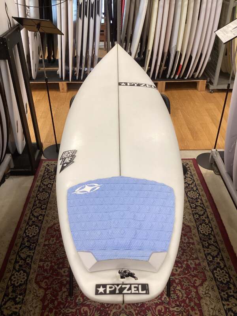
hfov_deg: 45.4
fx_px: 283
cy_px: 158
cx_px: 118
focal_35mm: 31
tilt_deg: -34.2
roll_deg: -2.0
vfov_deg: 58.4
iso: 80
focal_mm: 3.3
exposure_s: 1/100
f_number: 2.4
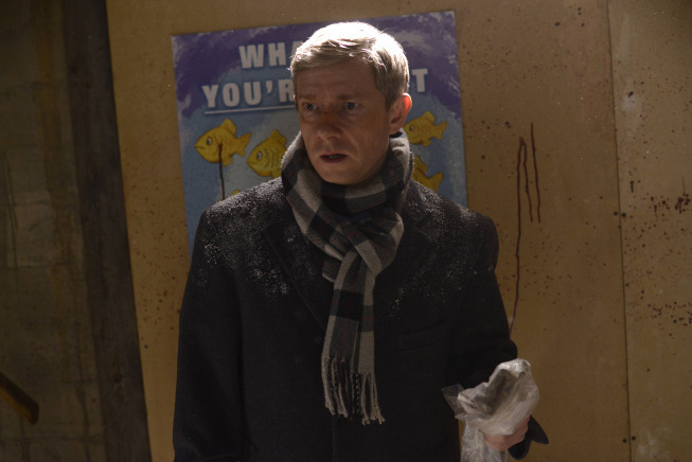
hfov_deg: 39.6
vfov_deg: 27.0
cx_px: 346
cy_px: 231
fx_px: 961
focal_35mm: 50
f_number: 2.8
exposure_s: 1/200
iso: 1600
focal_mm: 50
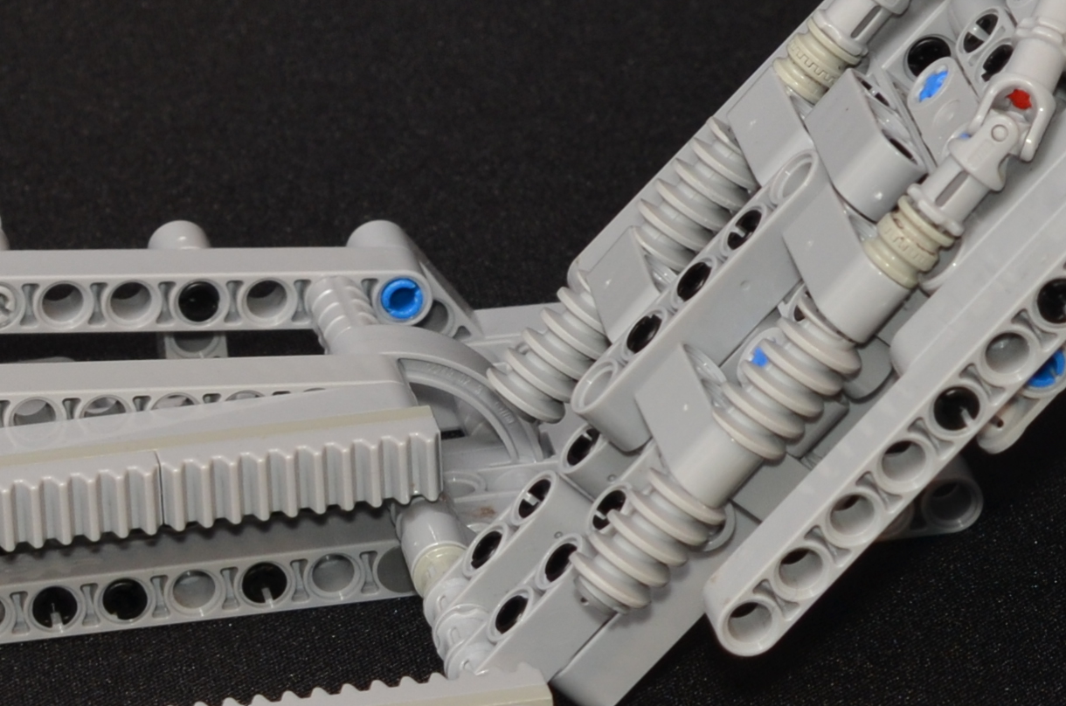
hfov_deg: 6.8
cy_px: 333
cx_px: 1035
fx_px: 8953
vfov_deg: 4.5
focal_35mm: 303
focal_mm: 50
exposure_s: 1/60
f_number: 8
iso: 200
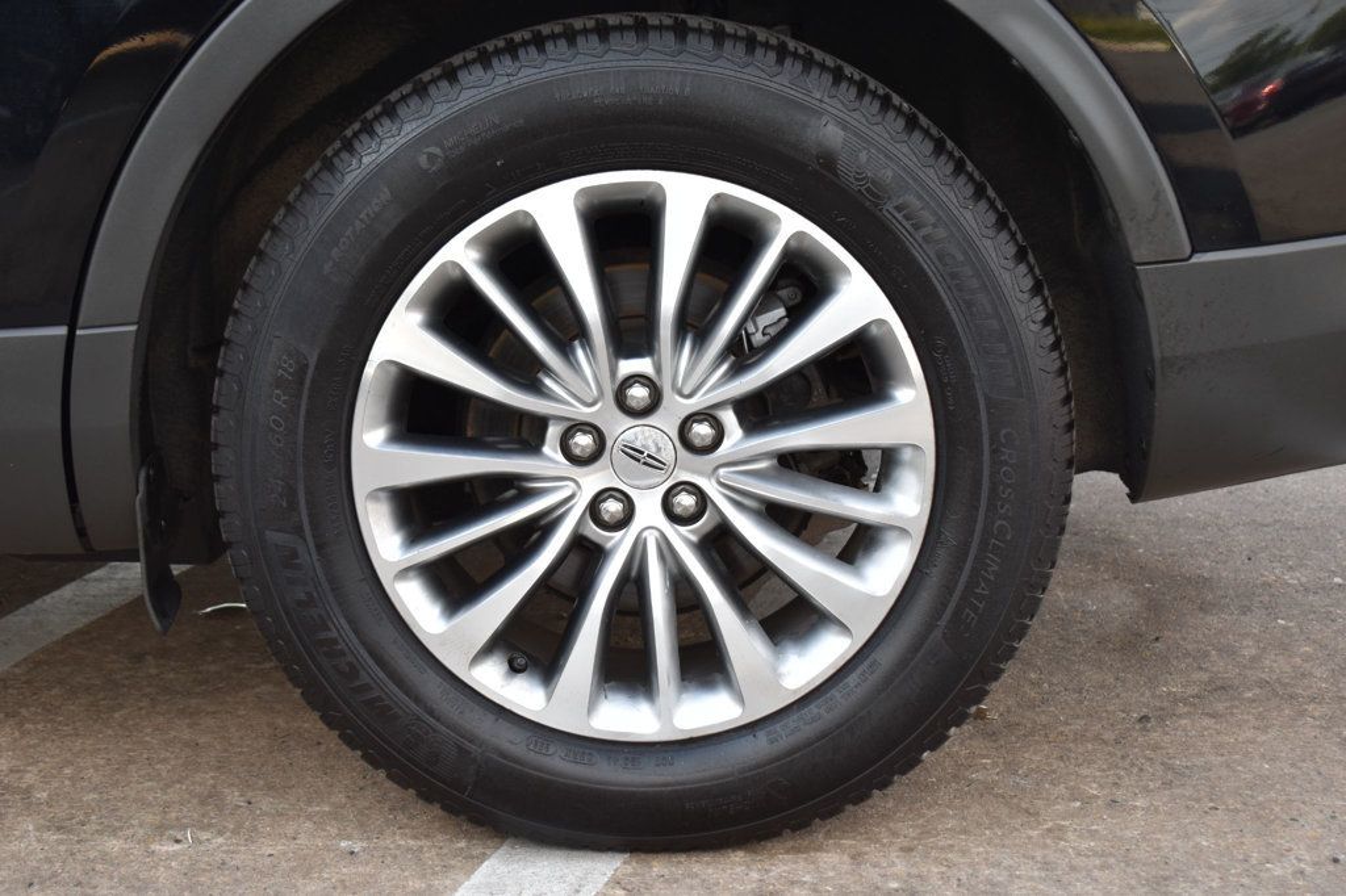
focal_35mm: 60
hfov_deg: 33.4
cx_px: 673
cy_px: 448
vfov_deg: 22.6
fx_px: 2242
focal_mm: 40
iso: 200
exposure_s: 1/160
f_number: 6.3
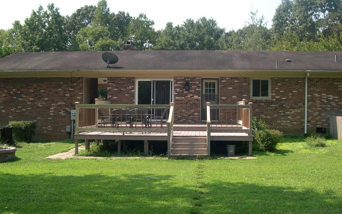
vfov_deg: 31.3
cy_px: 111
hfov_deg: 48.2
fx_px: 382
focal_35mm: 41
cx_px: 169
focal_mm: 8
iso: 100
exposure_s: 1/89.2
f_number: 7.6
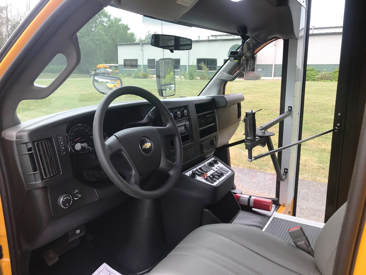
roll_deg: -0.8
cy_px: 138
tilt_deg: -10.4
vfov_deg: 49.7
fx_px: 296
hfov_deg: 63.4
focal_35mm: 28
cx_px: 183
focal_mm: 3.99
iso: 20
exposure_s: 1/199
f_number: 1.8
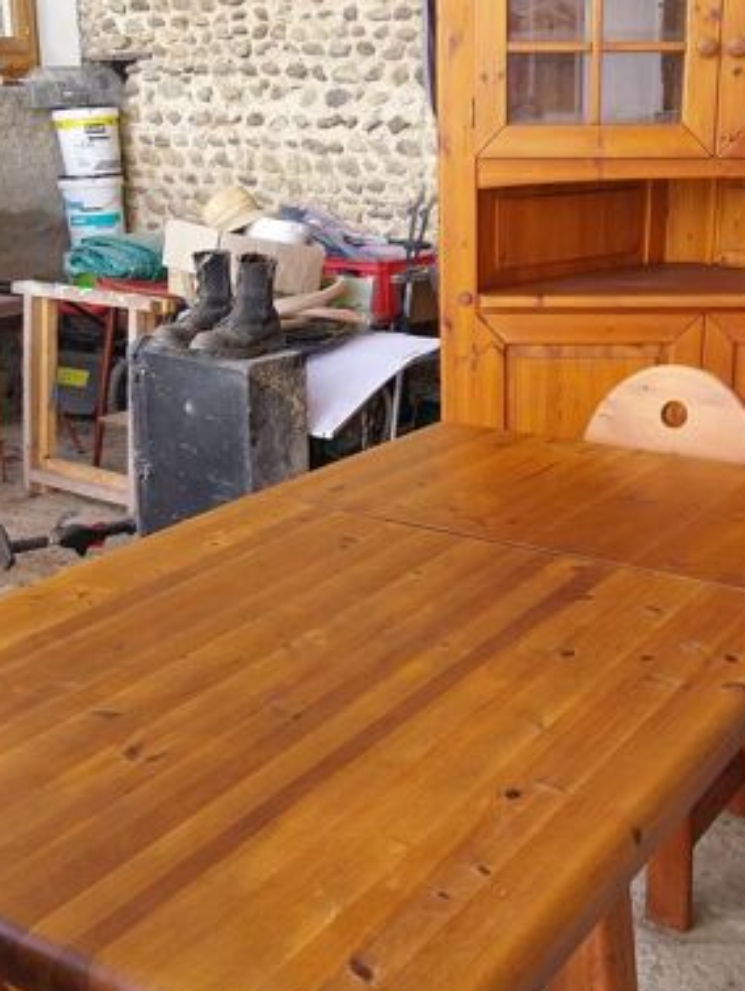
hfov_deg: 32.7
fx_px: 1261
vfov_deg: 42.9
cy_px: 482
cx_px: 491
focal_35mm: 44
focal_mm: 4
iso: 40
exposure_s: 1/50
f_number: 1.8
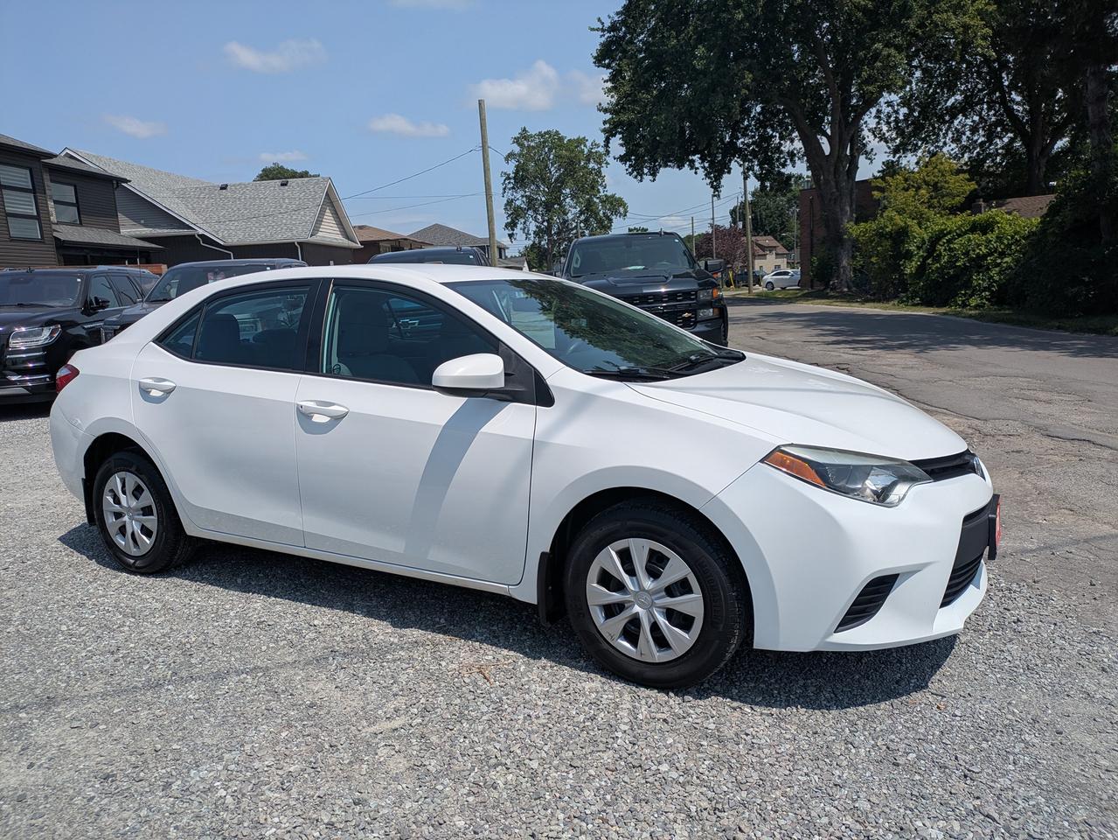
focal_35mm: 25
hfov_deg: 69.4
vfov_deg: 54.9
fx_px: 808
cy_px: 420
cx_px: 559
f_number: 1.89
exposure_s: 1/5076
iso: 49
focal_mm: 5.43
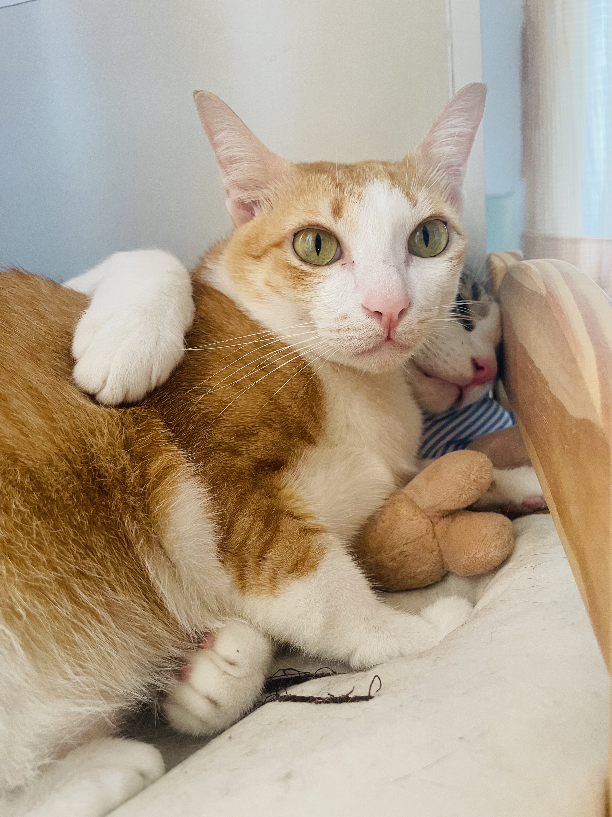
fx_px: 613
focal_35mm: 26
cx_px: 306
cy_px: 408
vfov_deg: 67.3
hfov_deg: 53.1
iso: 250
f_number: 1.6
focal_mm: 4.2
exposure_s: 1/60
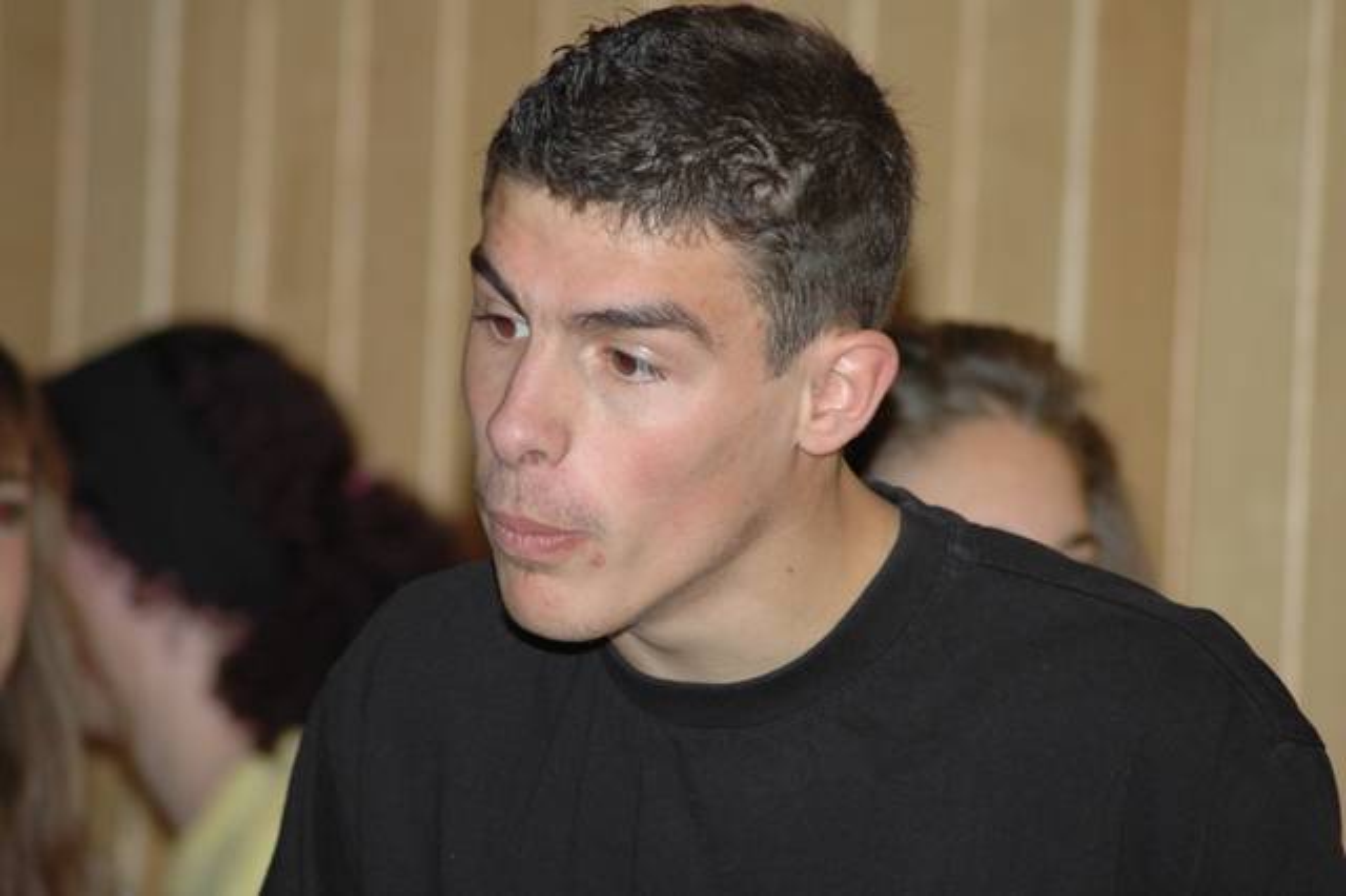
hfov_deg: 6.5
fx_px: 11771
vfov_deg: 4.4
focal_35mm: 315
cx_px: 673
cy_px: 448
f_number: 5
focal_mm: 210
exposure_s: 1/60
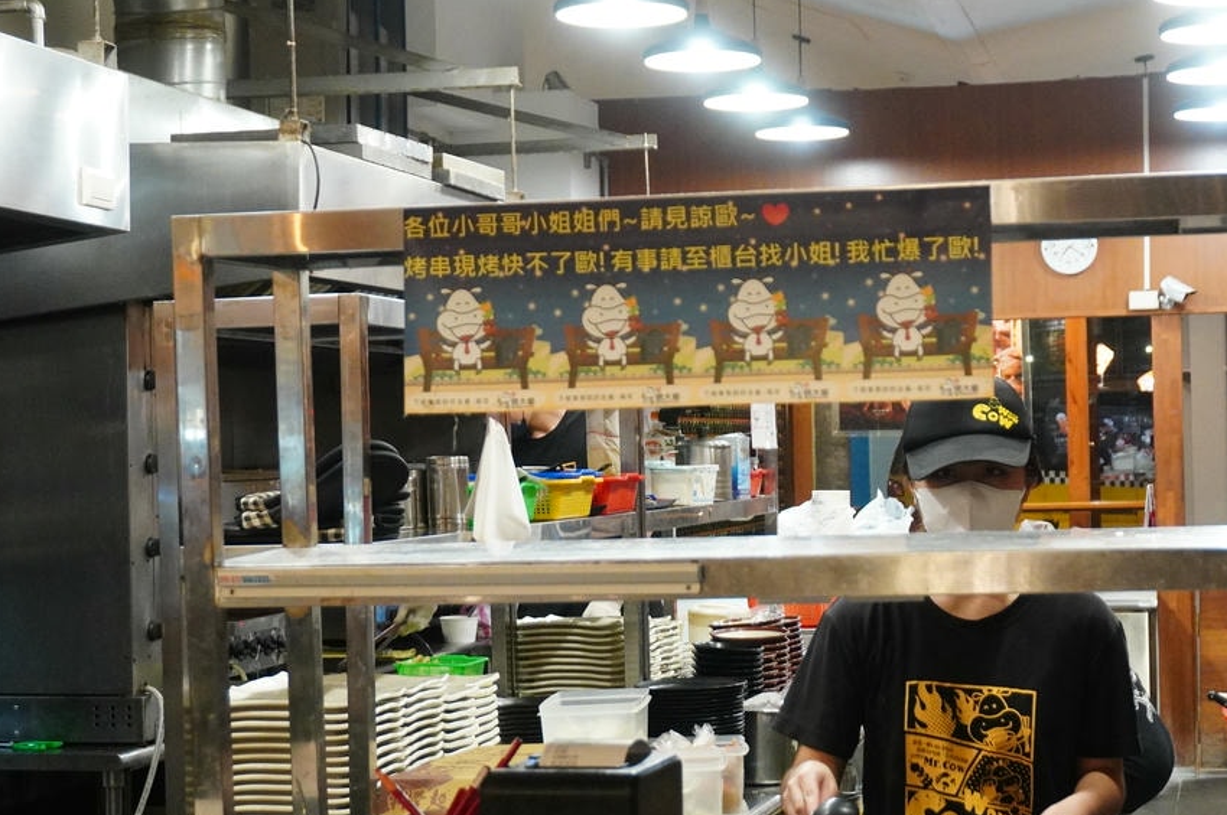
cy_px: 454
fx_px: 2452
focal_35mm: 72
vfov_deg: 18.9
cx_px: 788
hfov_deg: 28.0
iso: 4000
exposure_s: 1/60
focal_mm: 34
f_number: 5
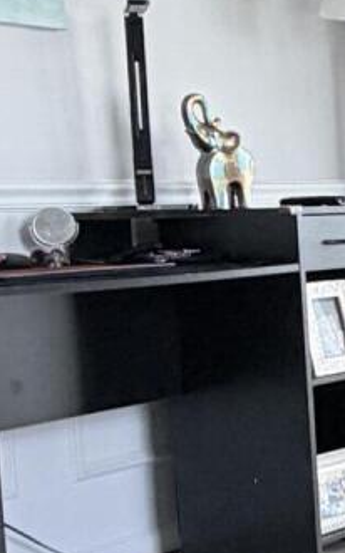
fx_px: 1355
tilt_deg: -5.7
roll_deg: +1.3
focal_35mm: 90
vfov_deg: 23.0
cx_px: 851
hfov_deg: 11.7
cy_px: 323
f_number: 2.2
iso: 100
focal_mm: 2.22
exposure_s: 1/121
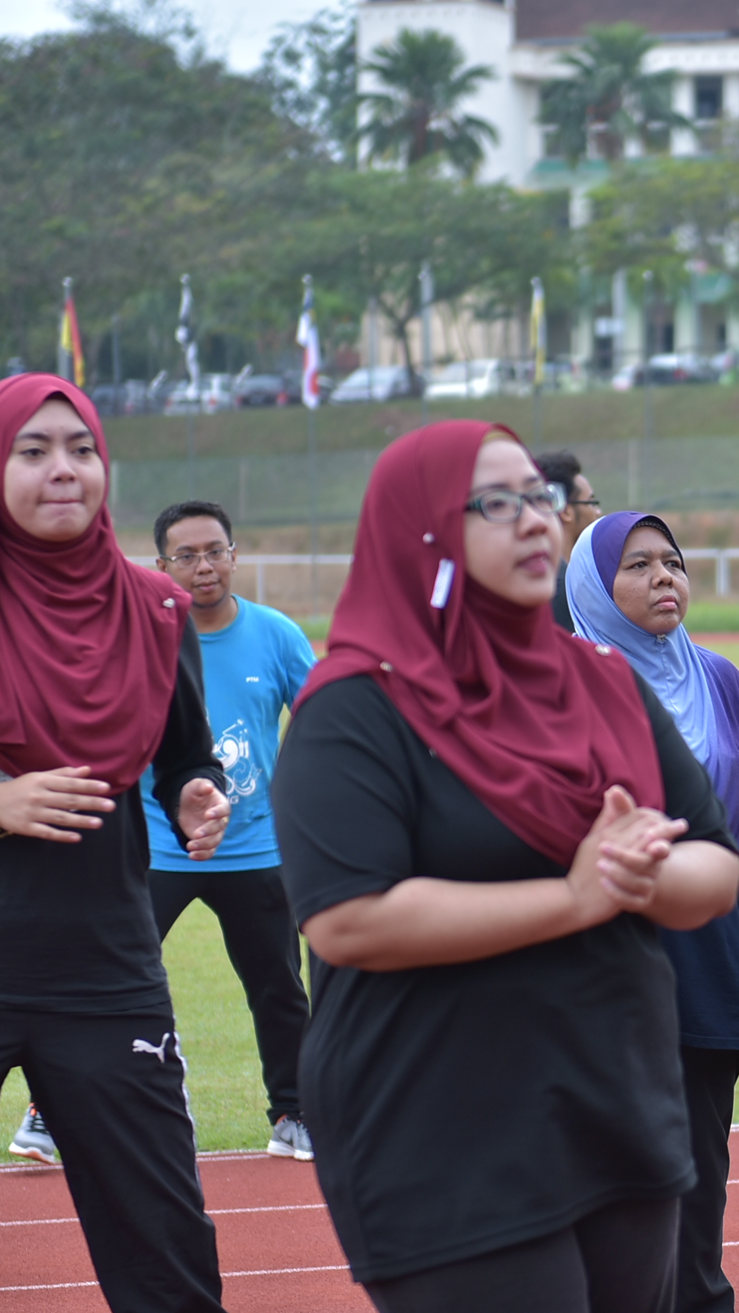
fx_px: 5747
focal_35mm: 165
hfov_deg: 7.3
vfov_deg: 13.0
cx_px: 909
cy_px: 656
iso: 100
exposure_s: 1/200
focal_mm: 70
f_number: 2.8
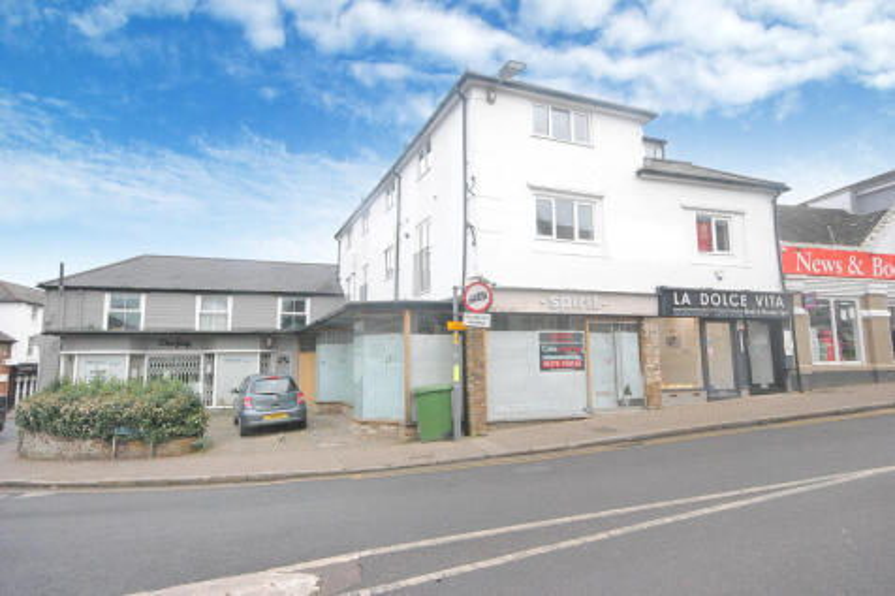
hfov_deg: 81.2
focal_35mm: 21
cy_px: 298
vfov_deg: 59.5
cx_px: 448
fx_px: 522
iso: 1600
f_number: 7.1
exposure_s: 1/60
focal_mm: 14
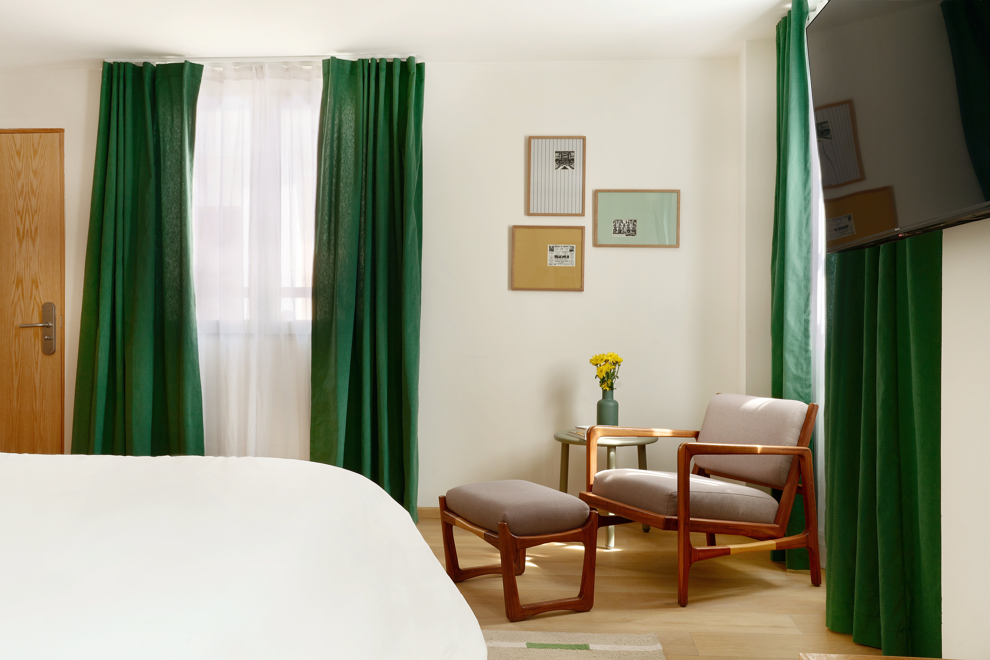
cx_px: 495
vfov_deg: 37.9
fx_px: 962
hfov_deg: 54.4
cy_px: 330
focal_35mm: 35
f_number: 16
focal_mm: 35
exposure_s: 1/2
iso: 200
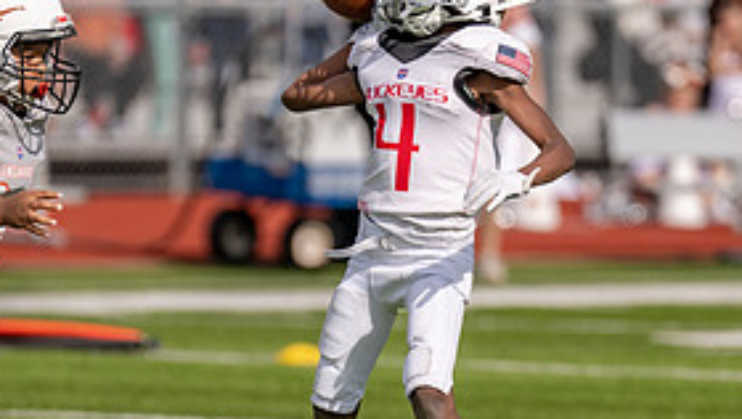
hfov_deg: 3.5
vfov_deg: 2.0
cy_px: 272
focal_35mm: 613
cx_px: 387
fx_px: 12070
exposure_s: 1/6400
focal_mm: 200
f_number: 2.8
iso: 160
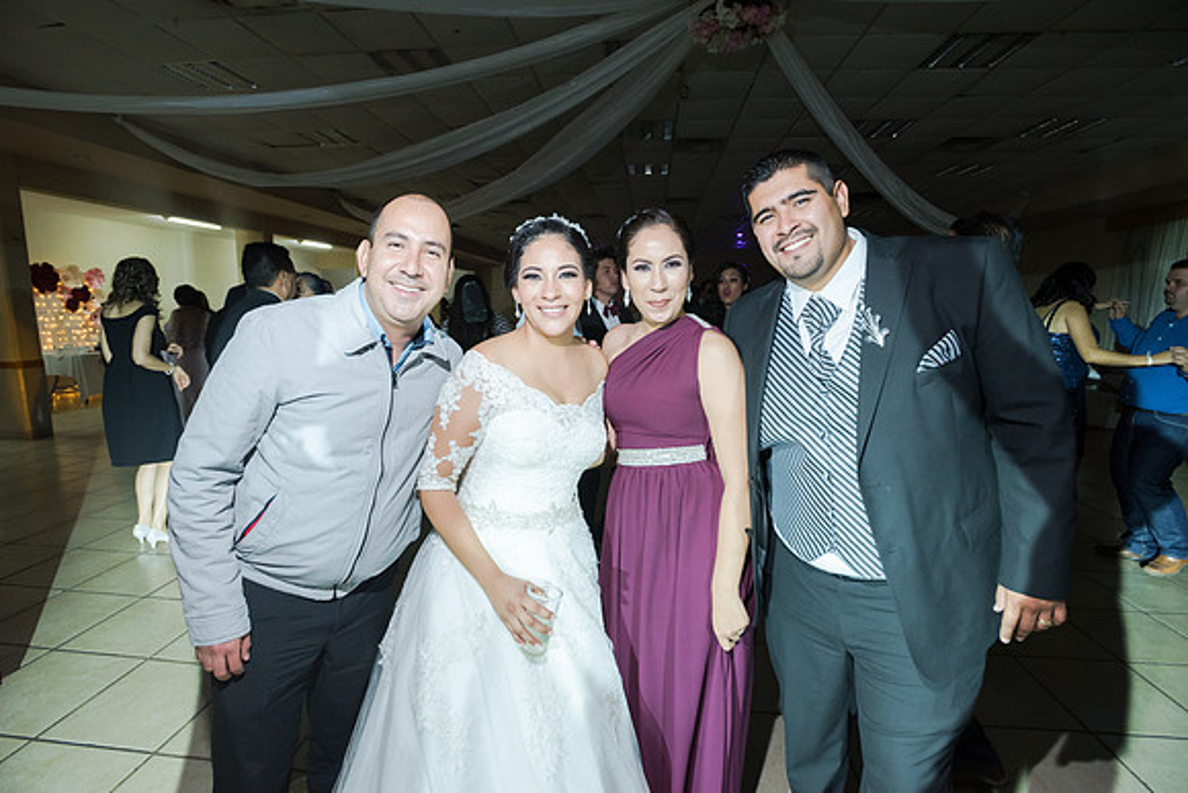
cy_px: 396
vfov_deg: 70.5
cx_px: 594
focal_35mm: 17
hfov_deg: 93.3
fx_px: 561
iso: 1600
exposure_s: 1/100
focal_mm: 17
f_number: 4
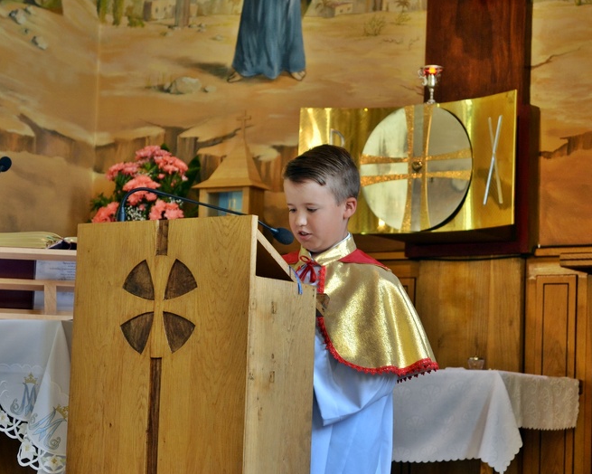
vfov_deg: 16.4
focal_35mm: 94
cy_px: 238
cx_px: 314
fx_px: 1639
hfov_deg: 20.5
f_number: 5.6
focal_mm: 55
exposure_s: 1/20
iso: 400
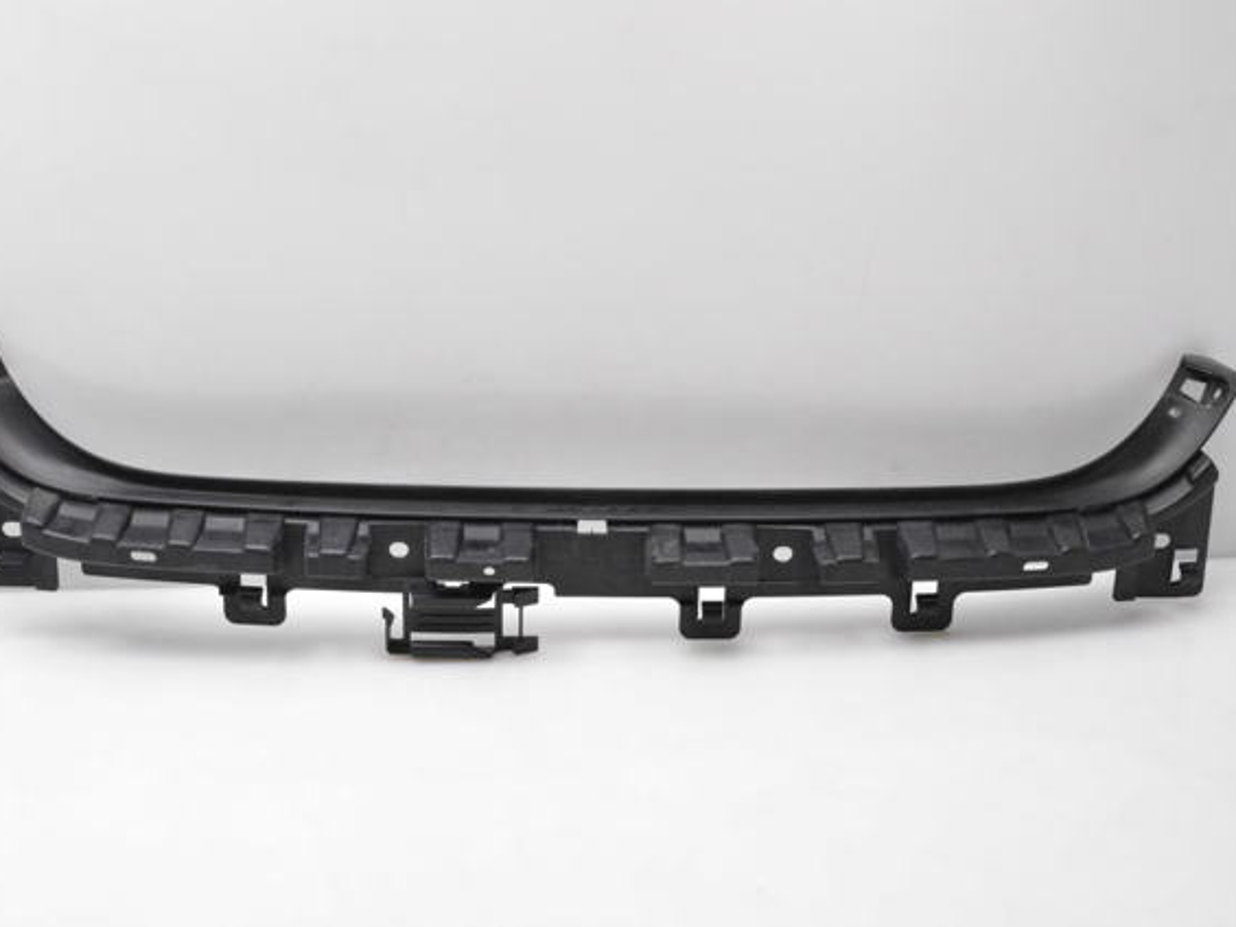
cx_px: 582
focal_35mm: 49
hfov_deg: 38.9
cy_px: 464
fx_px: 1750
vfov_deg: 29.7
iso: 6400
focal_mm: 30
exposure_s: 1/400
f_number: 10
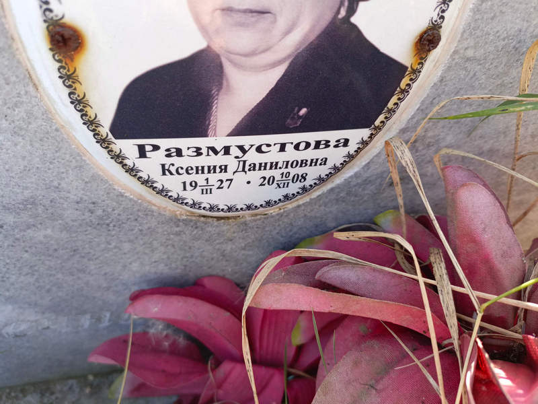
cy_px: 202
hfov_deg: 69.4
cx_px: 269
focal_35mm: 25
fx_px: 389
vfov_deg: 54.9
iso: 167
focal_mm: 4.76
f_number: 1.69
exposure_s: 1/100
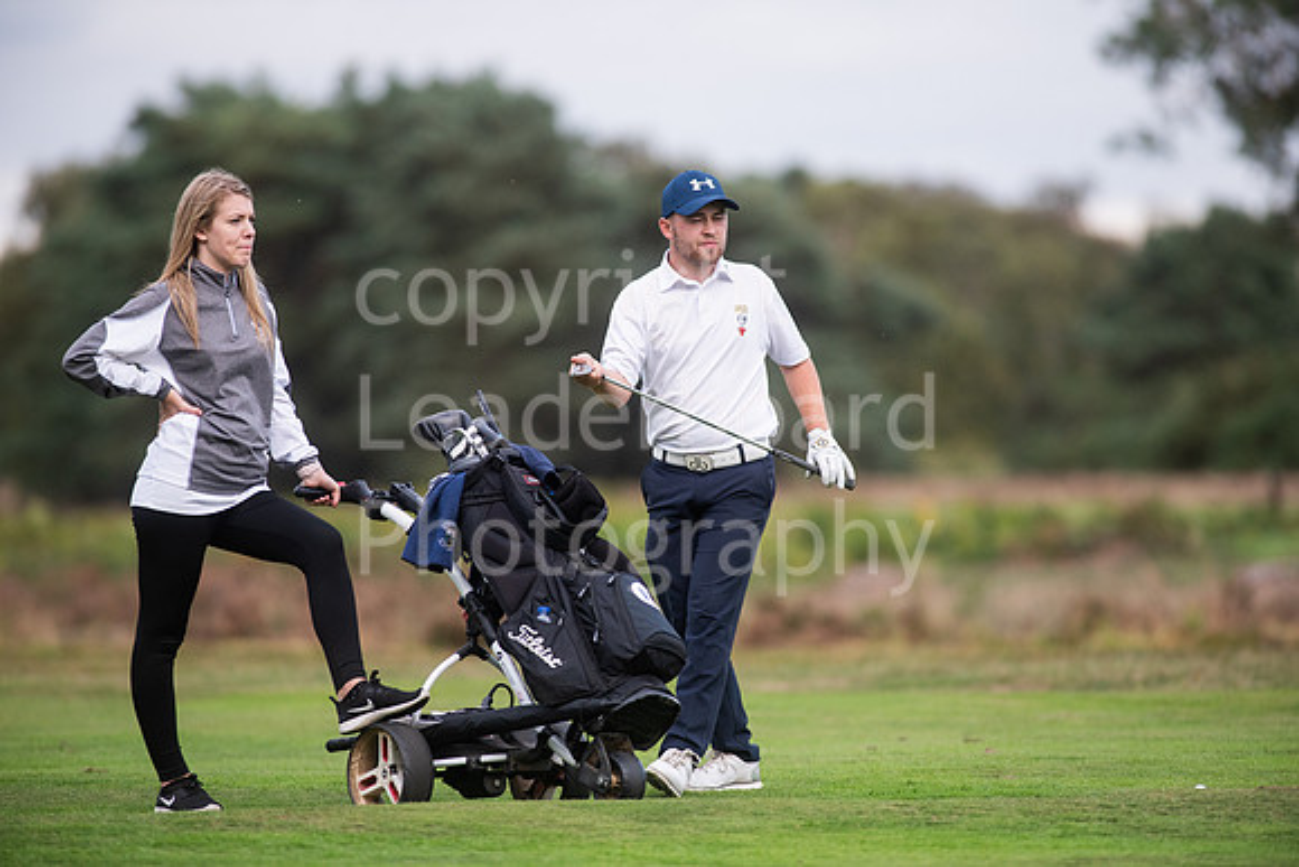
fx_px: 10827
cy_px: 434
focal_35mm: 300
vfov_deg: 4.6
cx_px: 650
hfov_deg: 6.9
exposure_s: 1/2500
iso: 800
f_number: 4
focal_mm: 300
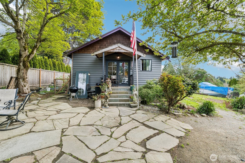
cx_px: 122
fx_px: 102
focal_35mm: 15
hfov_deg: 100.4
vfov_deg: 77.3
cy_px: 82
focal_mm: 10
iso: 250
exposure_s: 1/50
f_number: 9
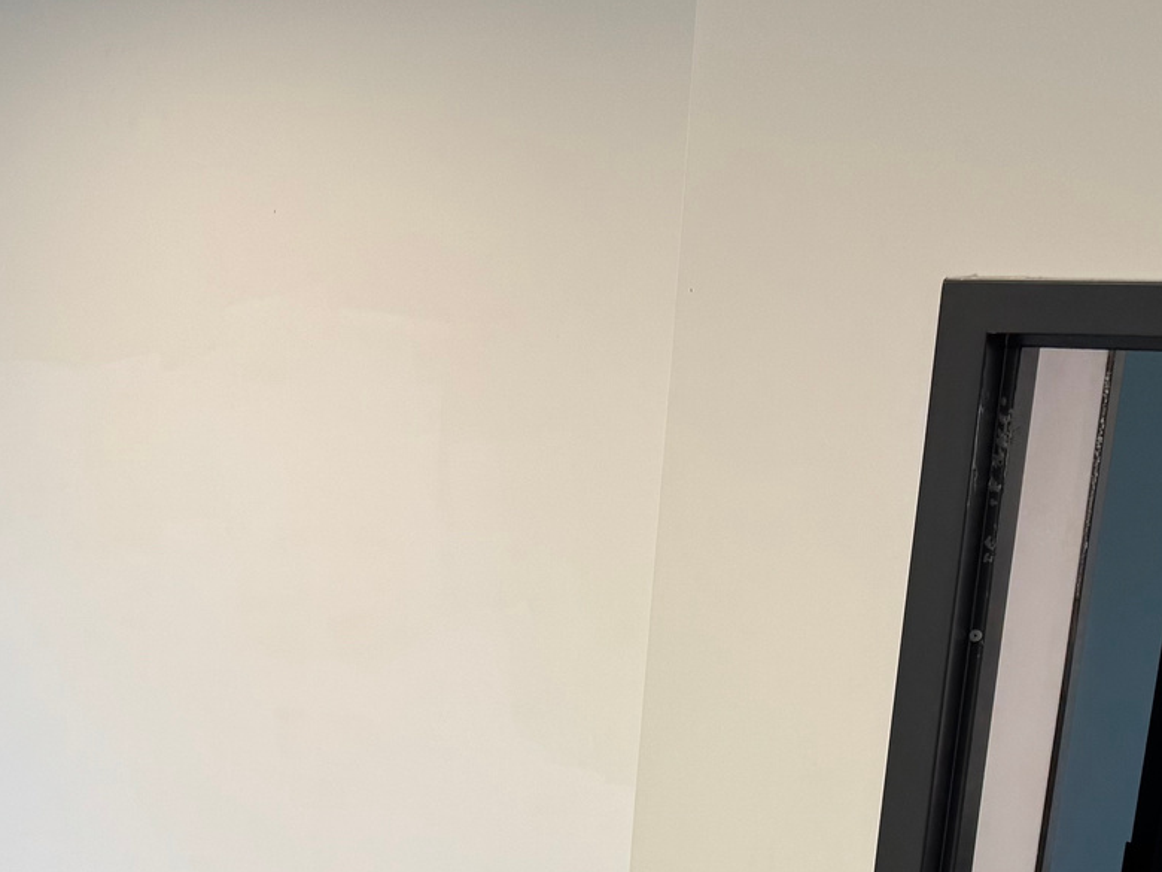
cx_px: 104
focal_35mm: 63
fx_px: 2115
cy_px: 972
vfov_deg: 22.0
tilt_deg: -20.3
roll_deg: +0.1
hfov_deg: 29.4
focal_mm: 6.76
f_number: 1.78
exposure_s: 1/138
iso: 50
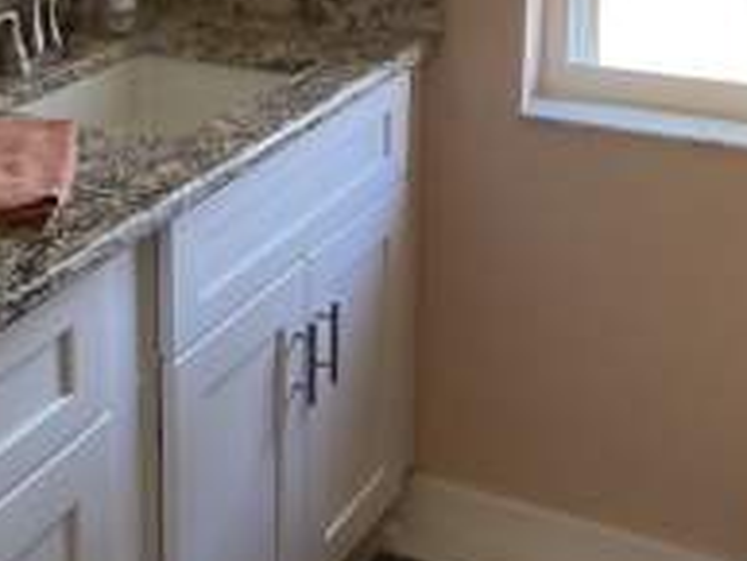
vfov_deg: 19.9
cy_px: 12
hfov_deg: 26.6
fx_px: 1555
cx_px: 166
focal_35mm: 72
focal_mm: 3
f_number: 1.8
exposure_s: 1/60
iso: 80
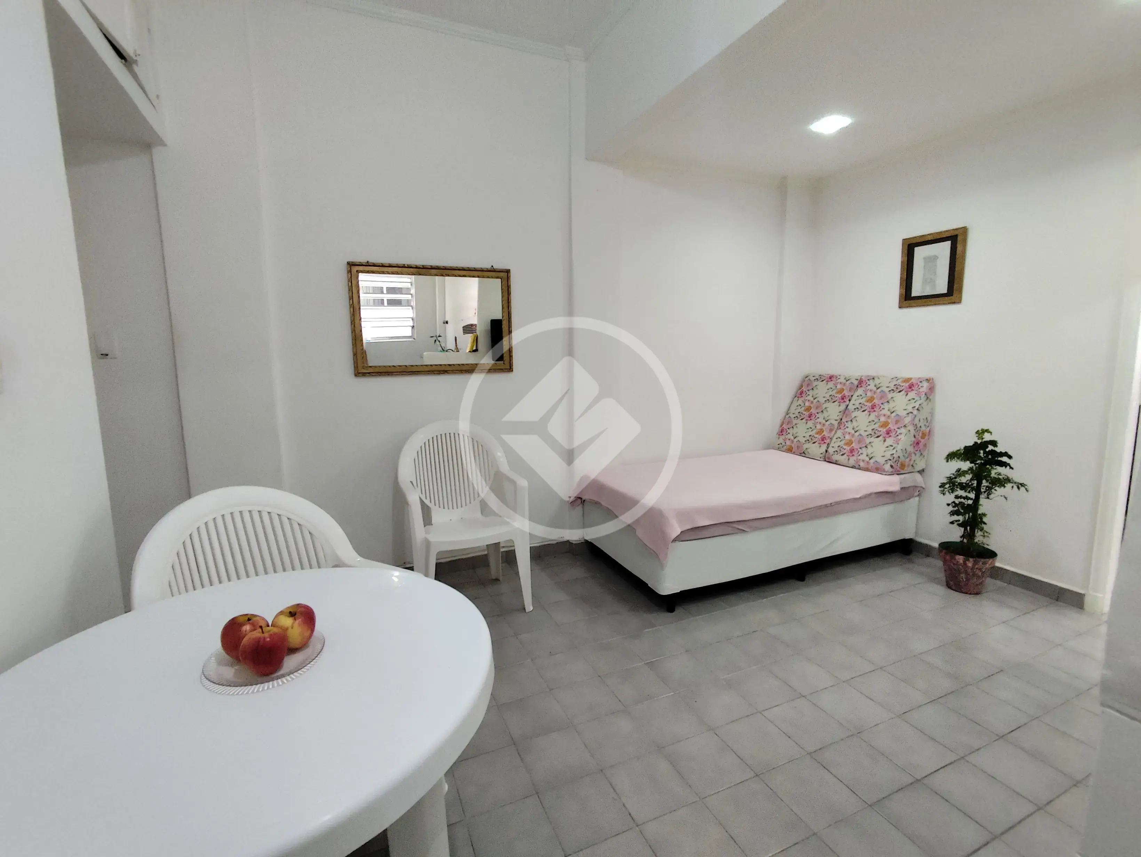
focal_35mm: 16
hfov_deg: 94.5
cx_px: 570
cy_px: 428
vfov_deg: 78.2
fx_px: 528
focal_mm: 1.65
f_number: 2.2
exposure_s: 1/60
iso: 500
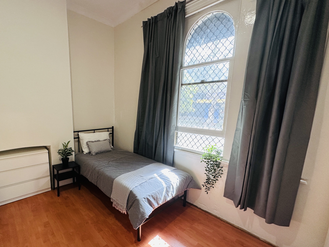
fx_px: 162
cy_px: 135
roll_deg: -1.9
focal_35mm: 17
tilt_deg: -11.0
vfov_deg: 74.5
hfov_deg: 90.1
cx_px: 135
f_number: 2.2
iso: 160
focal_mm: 2.22
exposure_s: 1/100
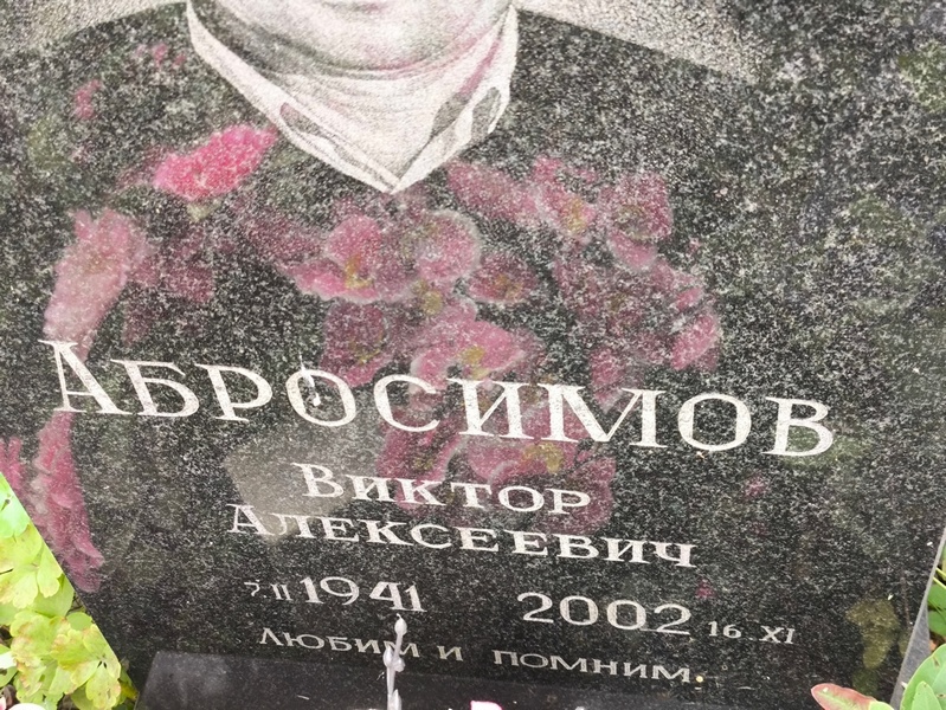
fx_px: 1367
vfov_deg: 29.1
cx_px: 473
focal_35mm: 50
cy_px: 355
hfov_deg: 38.2
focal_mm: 4.71
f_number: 1.7
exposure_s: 1/60
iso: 250
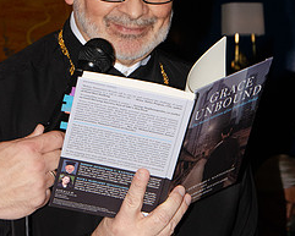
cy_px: 92
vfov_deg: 7.9
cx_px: 129
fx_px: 1721
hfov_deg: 9.8
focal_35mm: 197
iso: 2500
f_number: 14
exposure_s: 1/125
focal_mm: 75
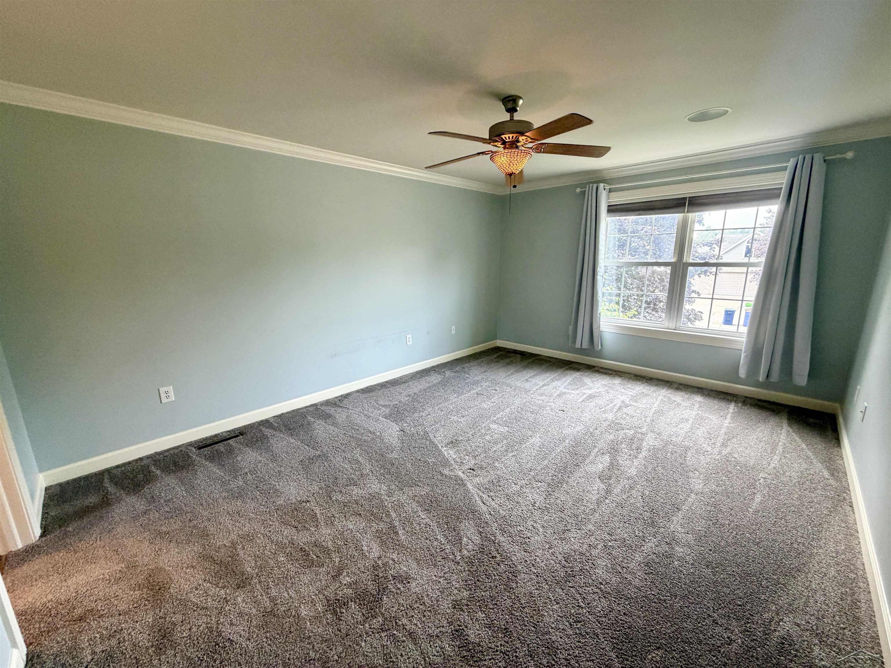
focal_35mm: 14
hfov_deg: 102.1
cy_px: 334
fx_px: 360
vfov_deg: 85.7
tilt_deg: -11.8
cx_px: 446
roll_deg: +0.6
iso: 160
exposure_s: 1/60
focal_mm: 2.22
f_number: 2.2
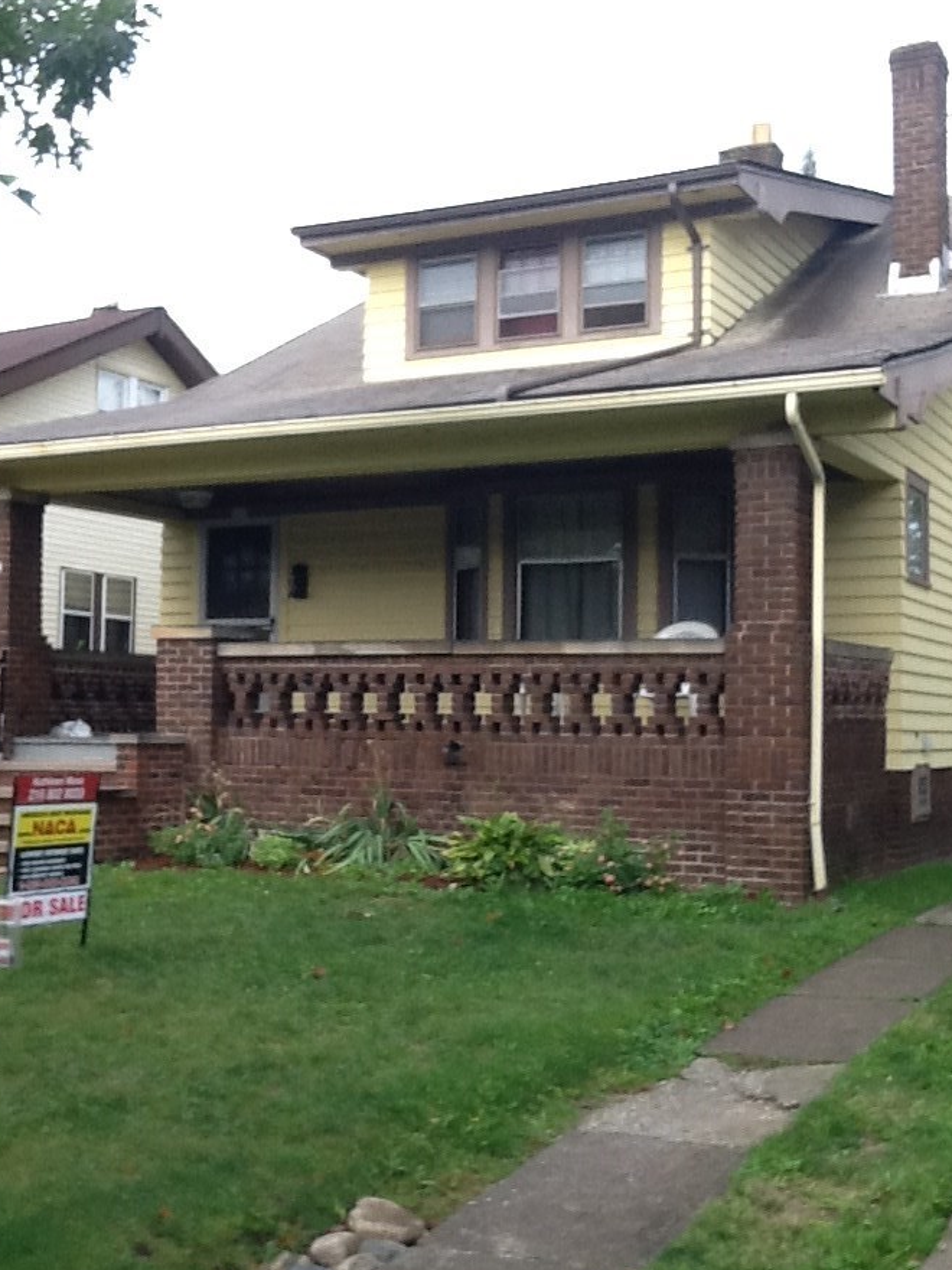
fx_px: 1760
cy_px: 639
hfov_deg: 30.3
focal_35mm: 48
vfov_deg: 39.7
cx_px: 451
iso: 40
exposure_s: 1/186
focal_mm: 2.03
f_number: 2.4
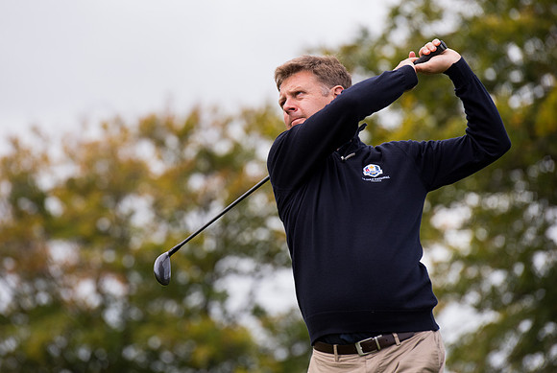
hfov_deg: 9.0
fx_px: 3522
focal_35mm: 227
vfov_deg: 6.1
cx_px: 260
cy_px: 162
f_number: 4.5
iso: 400
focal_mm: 200
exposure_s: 1/1000
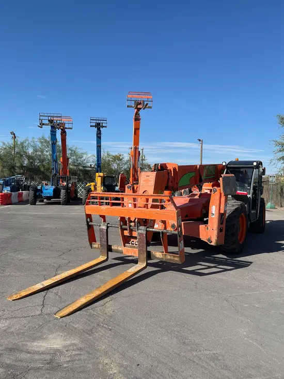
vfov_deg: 67.3
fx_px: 284
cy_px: 190
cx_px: 142
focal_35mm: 26
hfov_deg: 53.1
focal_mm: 5.1
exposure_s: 1/3521
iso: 50
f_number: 1.6
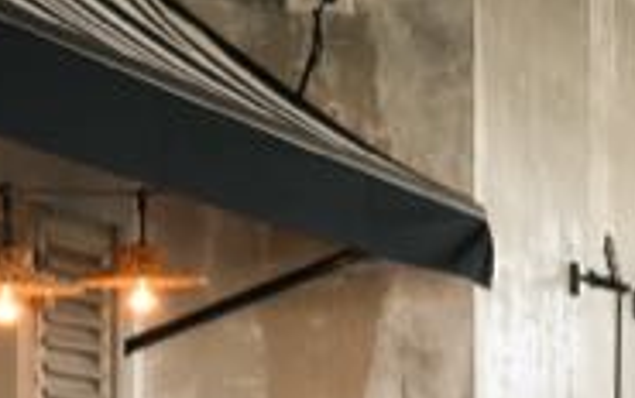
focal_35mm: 187
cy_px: 583
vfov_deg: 6.9
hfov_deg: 10.5
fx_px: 3239
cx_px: 1170
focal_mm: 34
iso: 100
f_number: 11
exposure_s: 1/160
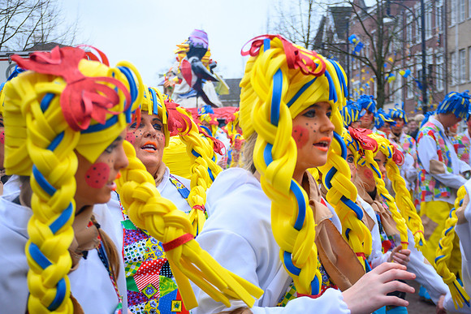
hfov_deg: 29.9
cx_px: 236
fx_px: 883
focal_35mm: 68
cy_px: 157
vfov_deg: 20.2
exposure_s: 1/500
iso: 400
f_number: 5
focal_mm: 45
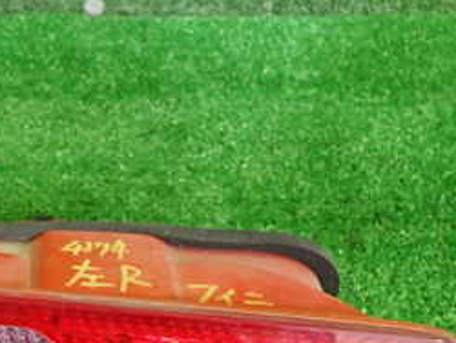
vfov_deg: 23.2
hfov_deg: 31.1
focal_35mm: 60
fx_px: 791
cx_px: 69
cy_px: 363
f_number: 2
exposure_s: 1/40
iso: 1000
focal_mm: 4.5
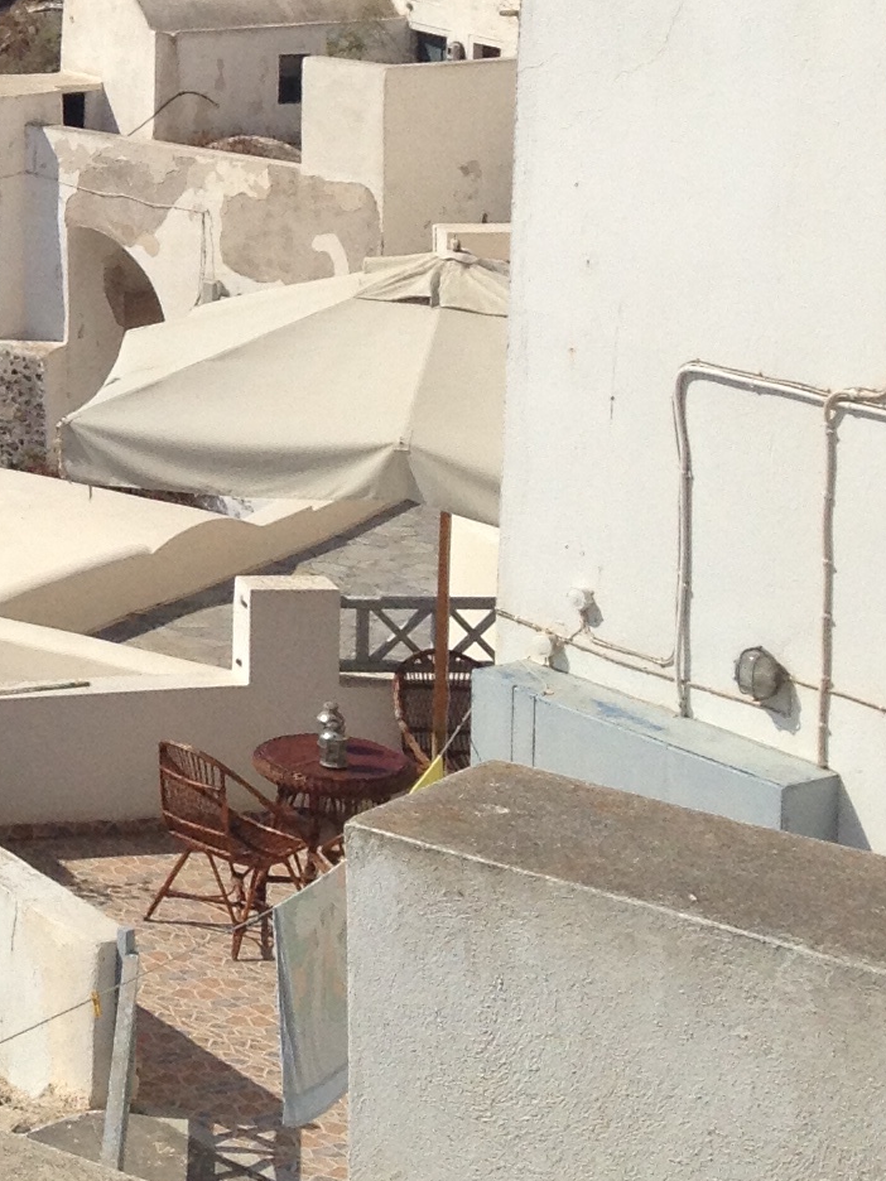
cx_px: -622
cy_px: -194
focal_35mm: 122
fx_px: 4163
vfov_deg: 15.6
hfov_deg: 11.4
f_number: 2.4
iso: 50
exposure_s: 1/4608
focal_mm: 4.28
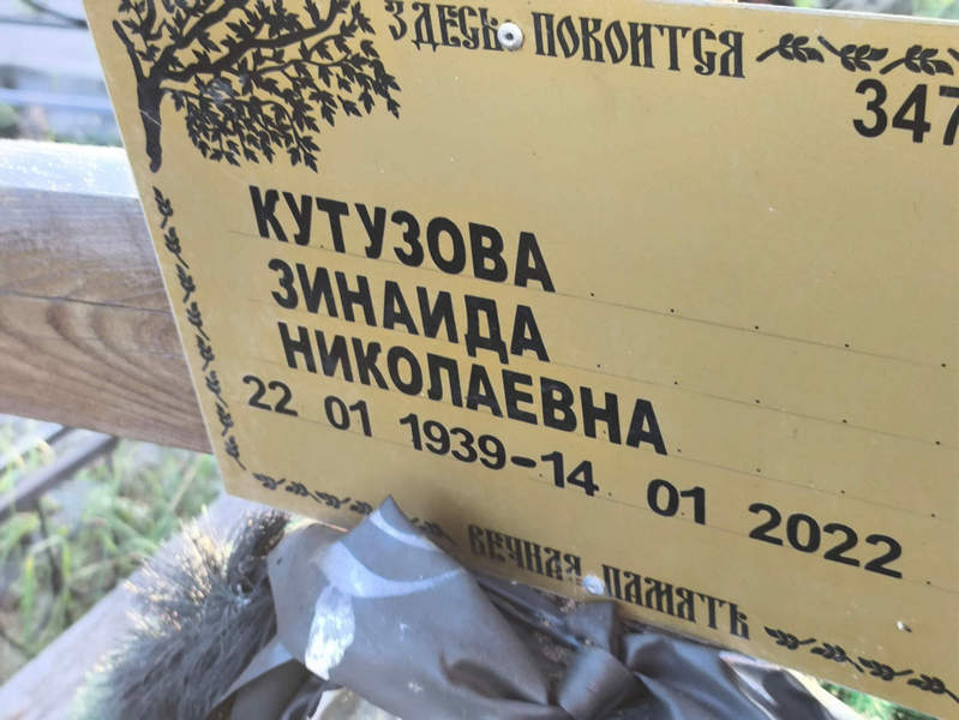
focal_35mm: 50
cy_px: 360
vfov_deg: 29.1
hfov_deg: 38.2
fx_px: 1386
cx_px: 480
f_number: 1.7
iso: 80
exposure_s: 1/50
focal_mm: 4.71
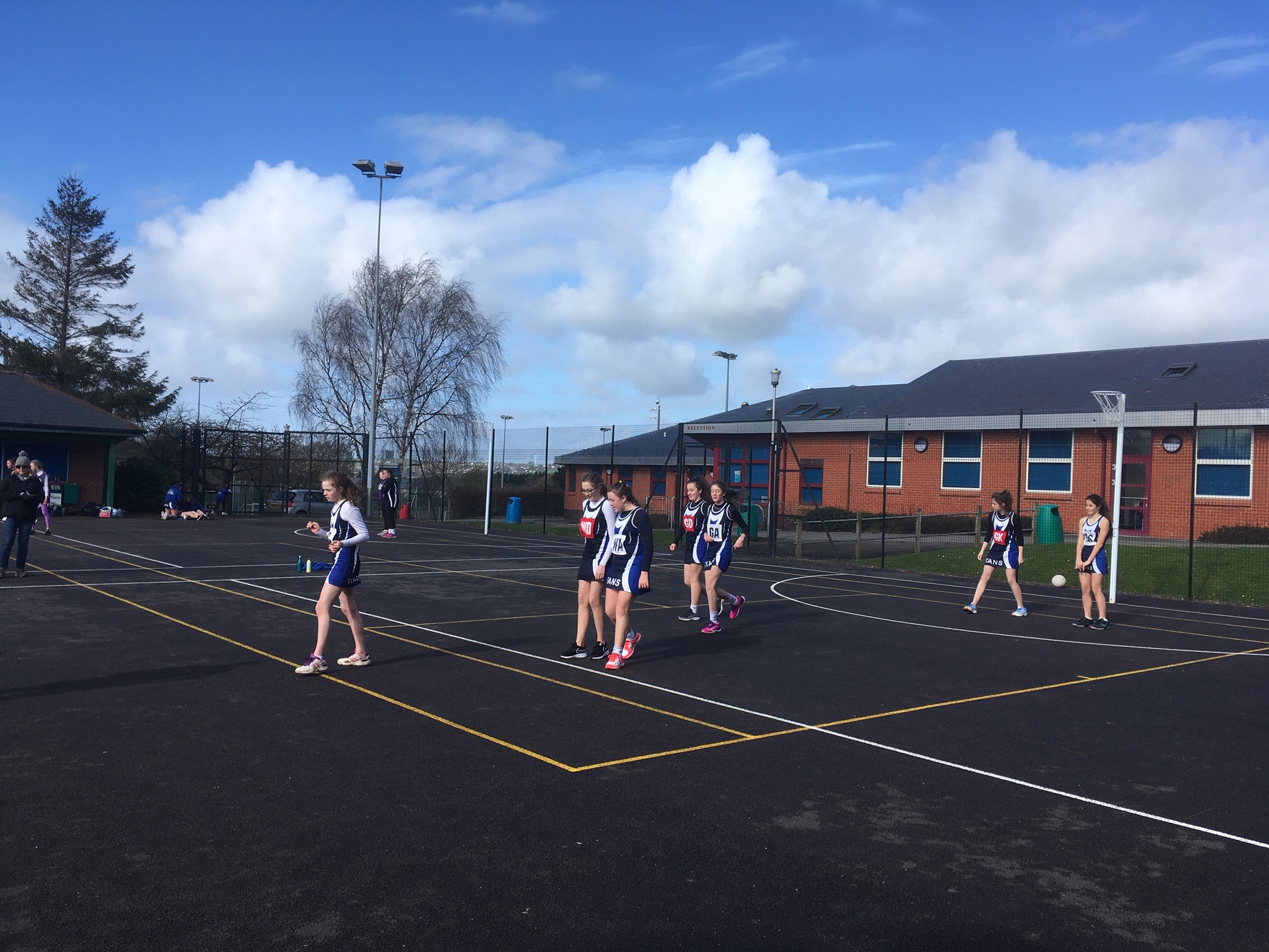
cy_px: 476
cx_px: 634
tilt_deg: +0.6
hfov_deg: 61.7
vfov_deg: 48.2
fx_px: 1063
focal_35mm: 29
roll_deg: -2.3
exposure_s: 1/1166
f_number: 2.2
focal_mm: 4.15
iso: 25
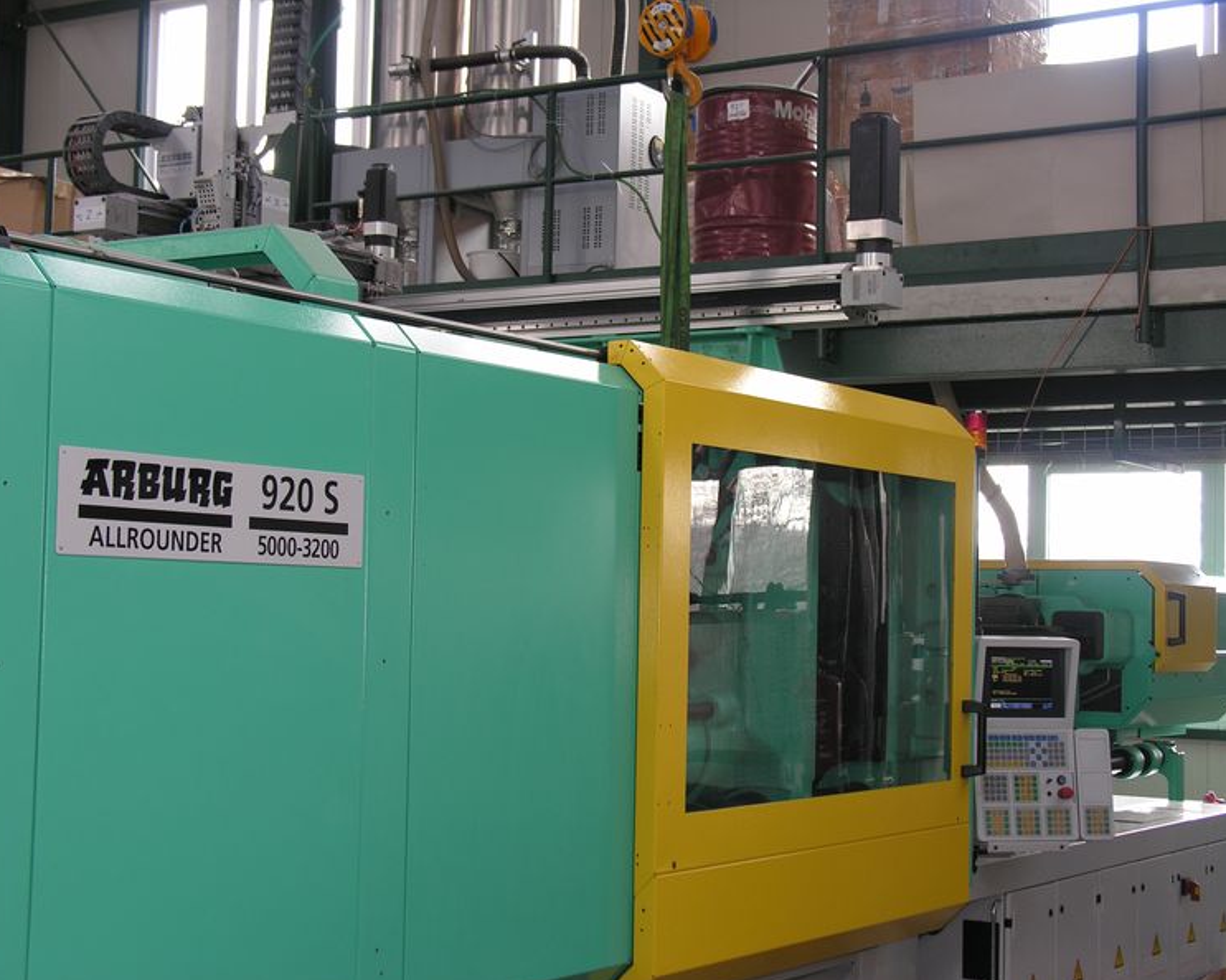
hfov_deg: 30.5
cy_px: 493
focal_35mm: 62
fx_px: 2249
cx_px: 639
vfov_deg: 24.6
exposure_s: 1/30
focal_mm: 15
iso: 50
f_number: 3.2
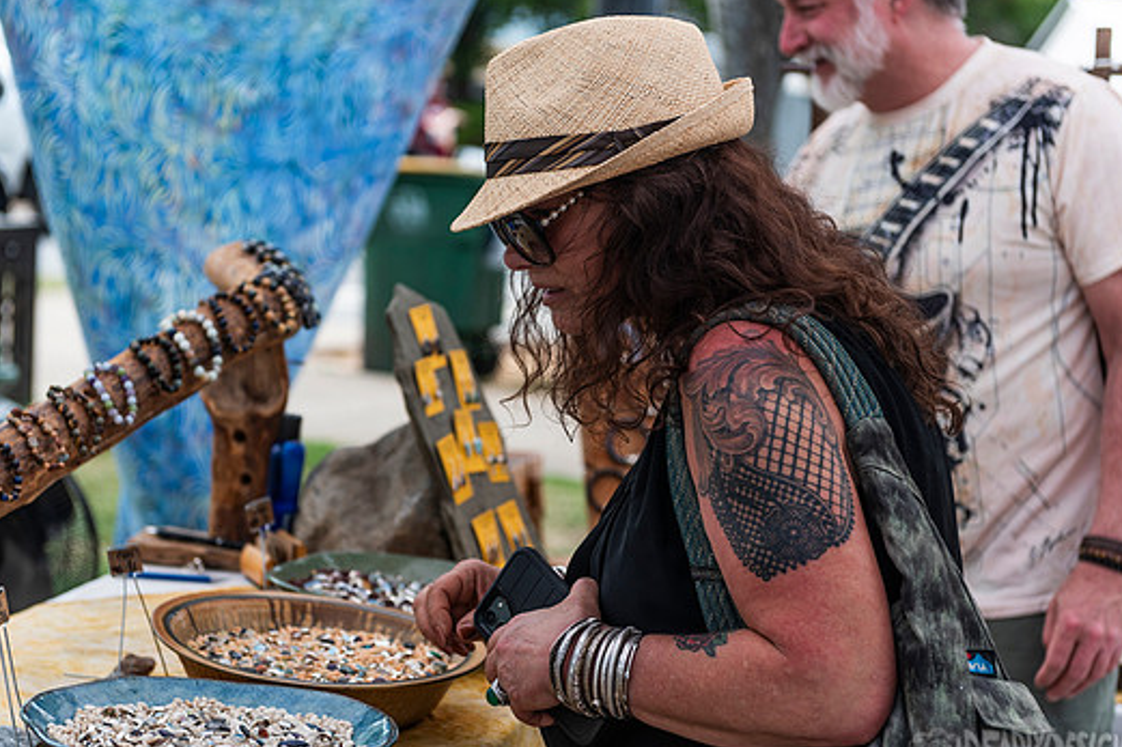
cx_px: 536
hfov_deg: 26.0
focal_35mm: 78
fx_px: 2430
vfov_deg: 17.5
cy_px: 389
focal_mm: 70
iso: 50
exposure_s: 1/640
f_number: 4
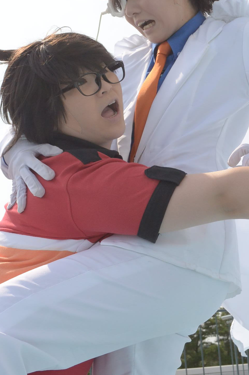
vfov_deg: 26.1
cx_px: 141
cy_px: 99
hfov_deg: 17.6
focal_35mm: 77
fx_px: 802
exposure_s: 1/1600
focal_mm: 30
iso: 1000
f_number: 9
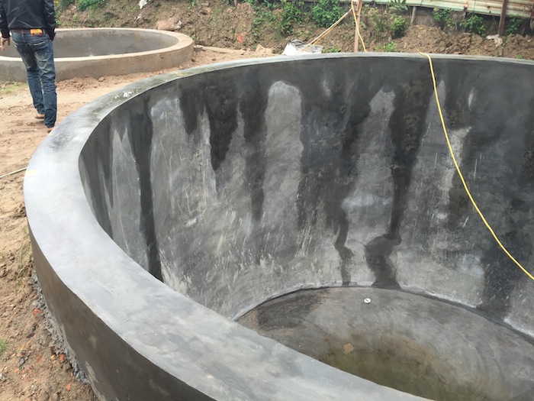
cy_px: 200
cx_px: 267
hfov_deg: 61.7
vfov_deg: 48.2
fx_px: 447
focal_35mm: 29
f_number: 2.2
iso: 32
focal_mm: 4.15
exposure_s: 1/120
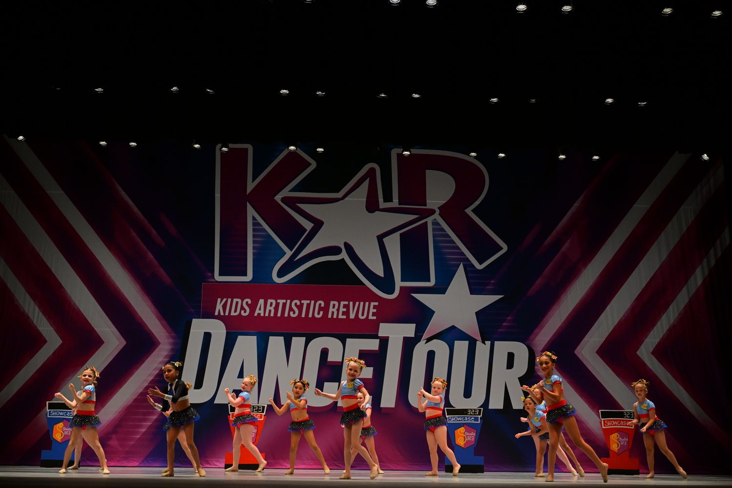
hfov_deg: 46.4
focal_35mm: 42
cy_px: 244
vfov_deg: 31.9
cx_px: 366
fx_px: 854
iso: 2500
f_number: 3.2
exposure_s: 1/800
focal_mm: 42
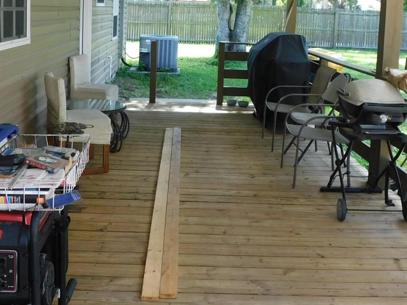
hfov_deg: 42.1
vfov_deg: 31.3
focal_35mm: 45
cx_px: 198
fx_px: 529
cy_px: 60
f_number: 3
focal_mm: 4
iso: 125
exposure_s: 1/160
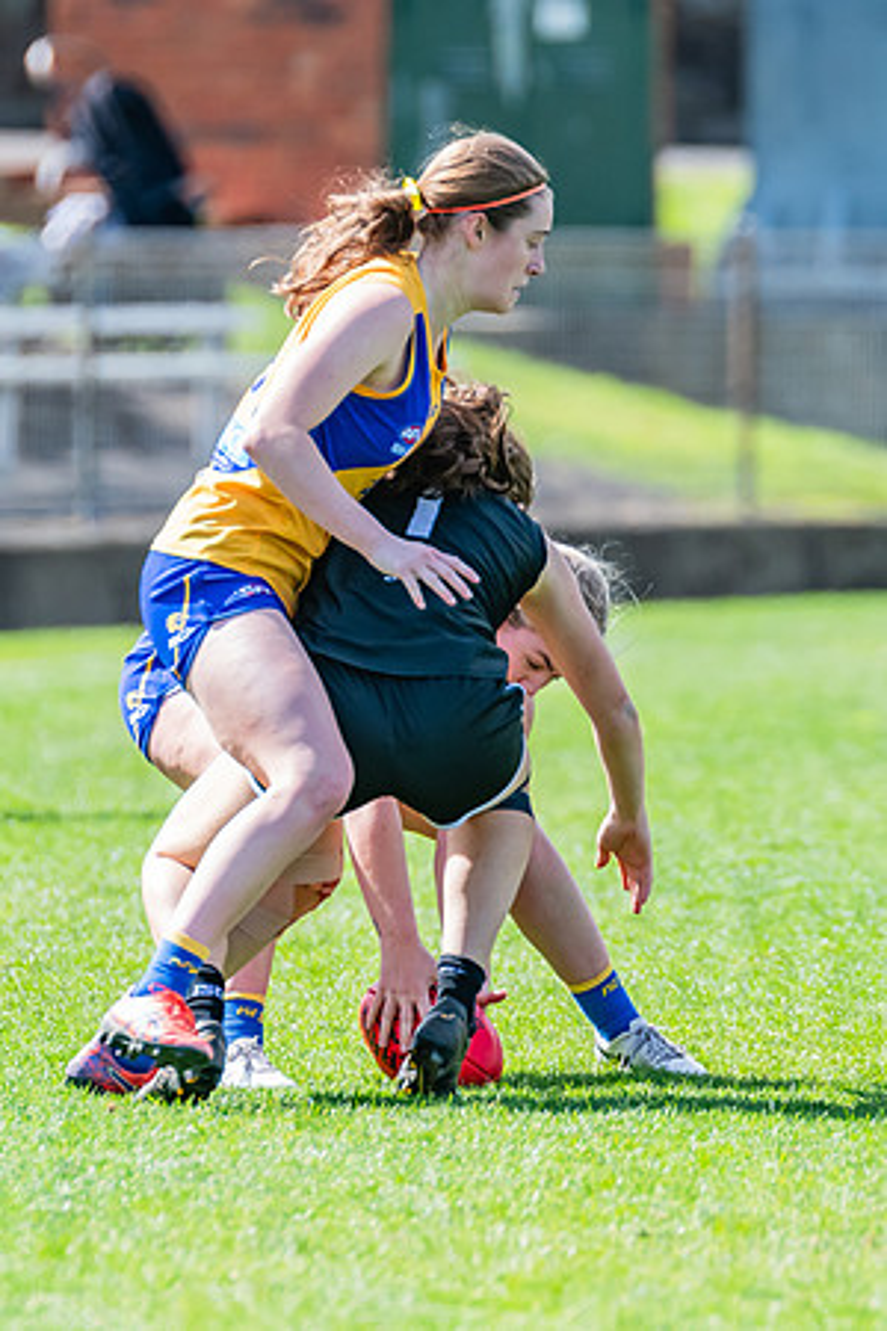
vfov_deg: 2.5
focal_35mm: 827
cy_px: 638
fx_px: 30556
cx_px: 480
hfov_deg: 1.7
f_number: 5.6
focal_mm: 420
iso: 800
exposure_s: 1/1600
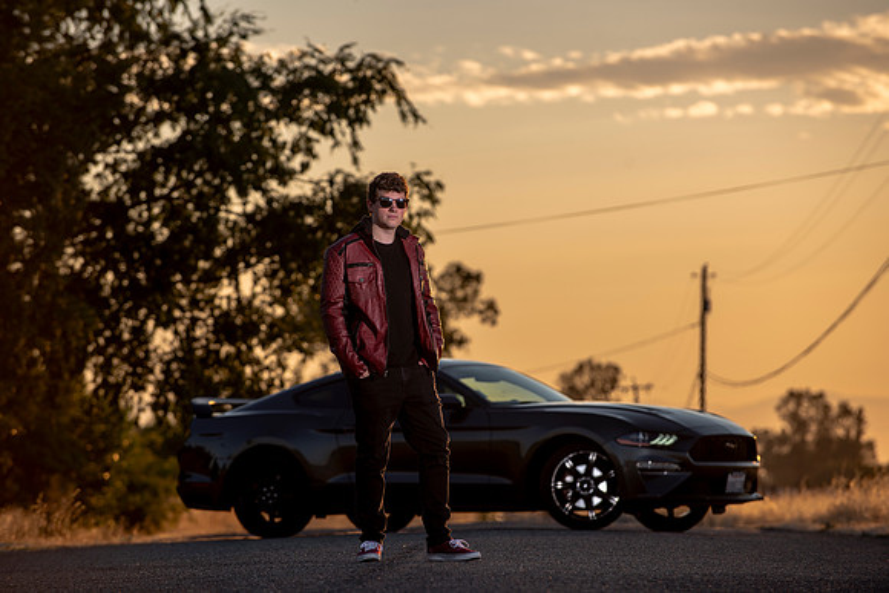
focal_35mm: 200
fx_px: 4940
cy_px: 296
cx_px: 444
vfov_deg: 6.9
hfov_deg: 10.3
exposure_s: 1/250
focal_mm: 200
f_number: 5.6
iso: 50
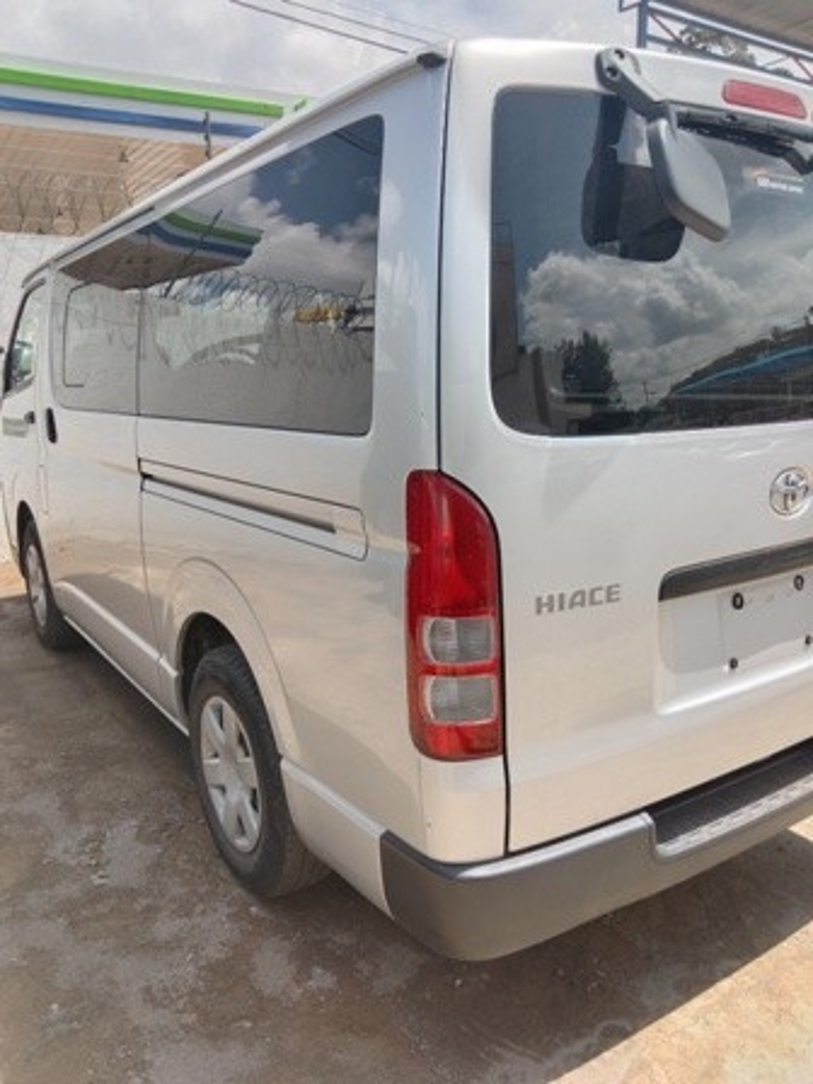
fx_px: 814
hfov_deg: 53.1
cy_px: 542
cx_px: 406
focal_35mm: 26
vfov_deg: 67.3
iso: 101
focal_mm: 3.65
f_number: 2.2
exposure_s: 1/434
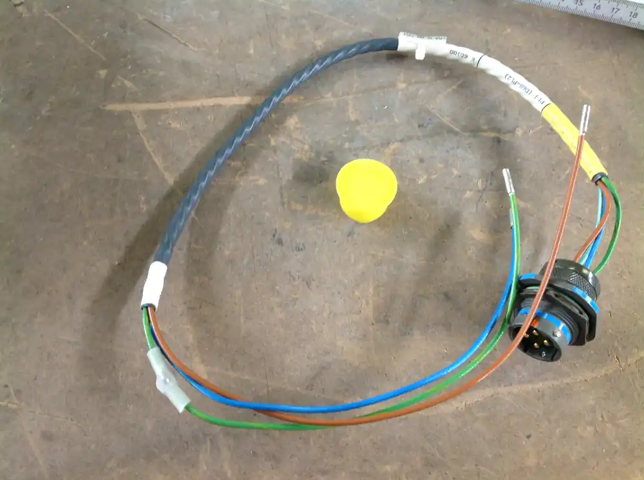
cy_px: 240
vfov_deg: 40.6
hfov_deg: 52.7
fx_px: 650
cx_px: 322
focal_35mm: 35
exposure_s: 1/15
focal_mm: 4.28
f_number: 2.4
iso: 80
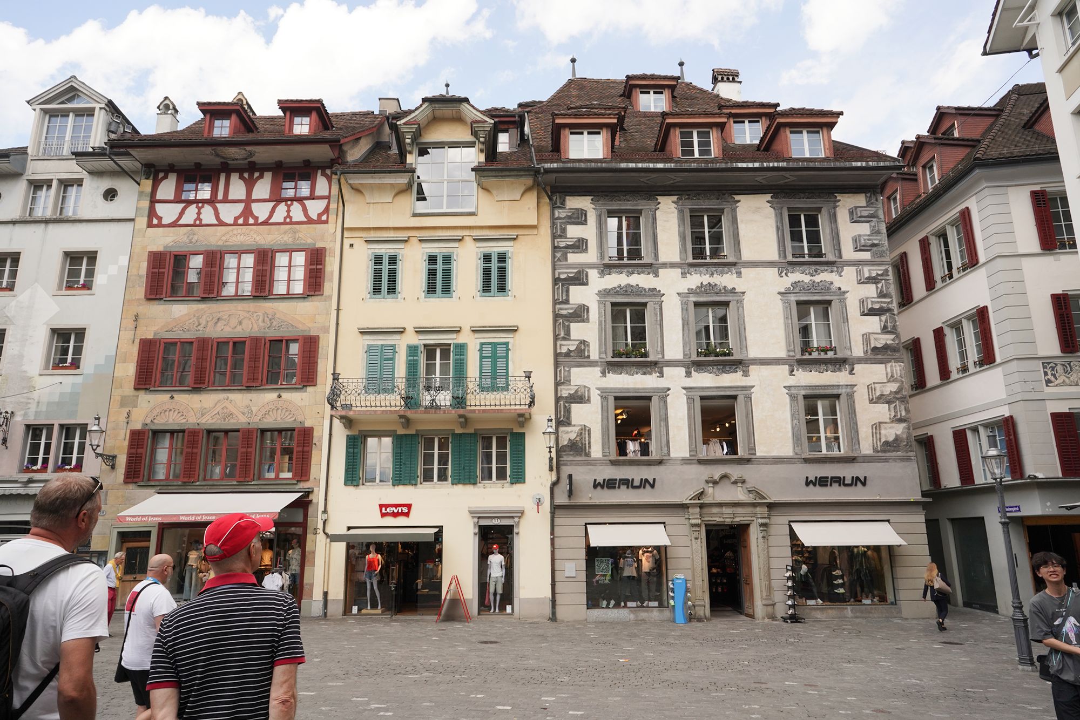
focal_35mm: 24
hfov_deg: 73.7
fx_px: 720
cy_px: 360
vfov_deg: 53.1
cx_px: 540
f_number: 11
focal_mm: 24
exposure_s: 1/320
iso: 500
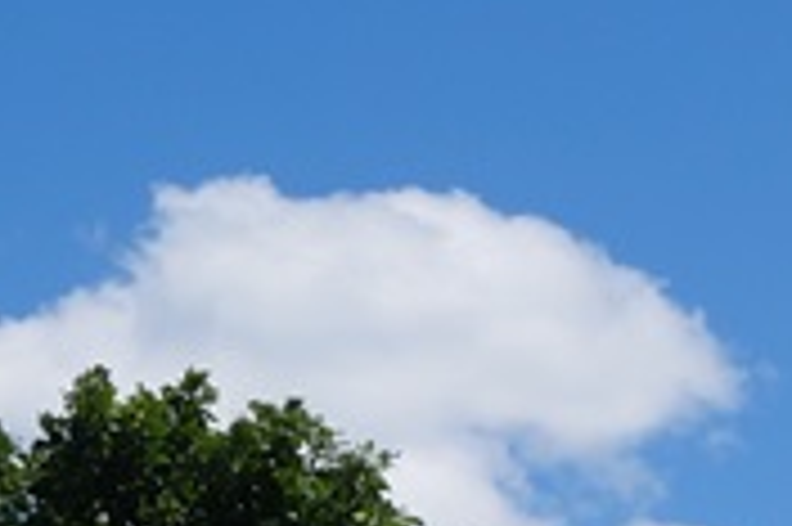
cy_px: 1367
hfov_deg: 9.8
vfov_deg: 6.2
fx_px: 4594
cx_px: 778
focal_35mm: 209
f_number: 10
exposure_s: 1/200
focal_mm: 24
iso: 100
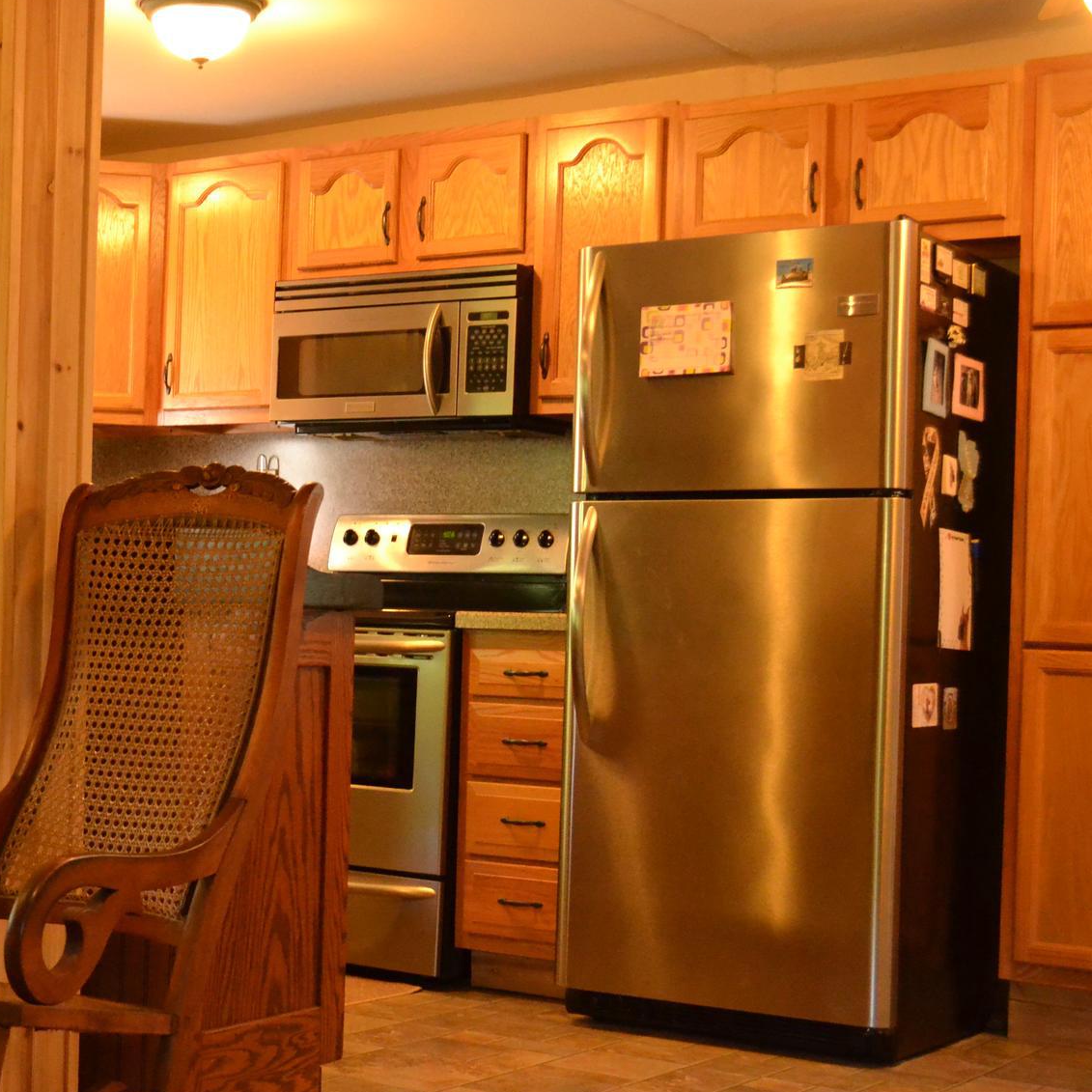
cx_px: 111
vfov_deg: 28.6
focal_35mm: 60
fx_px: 2141
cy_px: 599
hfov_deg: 27.6
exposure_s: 1/60
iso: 3200
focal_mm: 26
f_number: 4.2
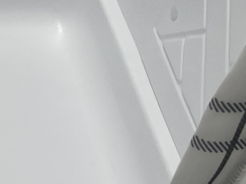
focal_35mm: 144
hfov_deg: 12.1
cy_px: 149
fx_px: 1023
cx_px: -248
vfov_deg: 10.3
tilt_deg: -47.4
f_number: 1.6
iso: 40
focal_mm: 5.1
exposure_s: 1/254
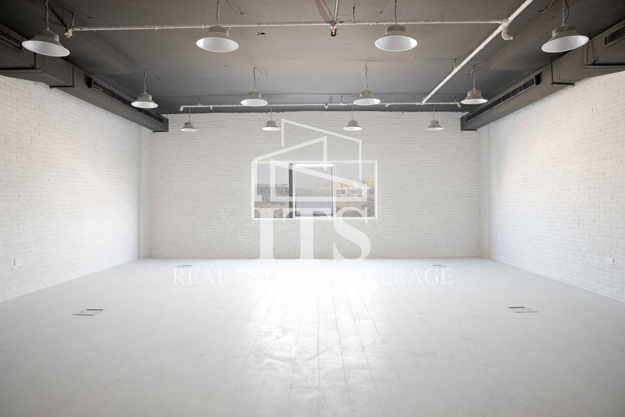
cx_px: 312
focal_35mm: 24
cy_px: 208
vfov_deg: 53.1
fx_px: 417
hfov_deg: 73.7
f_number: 2.8
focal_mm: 24
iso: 800
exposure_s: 1/125
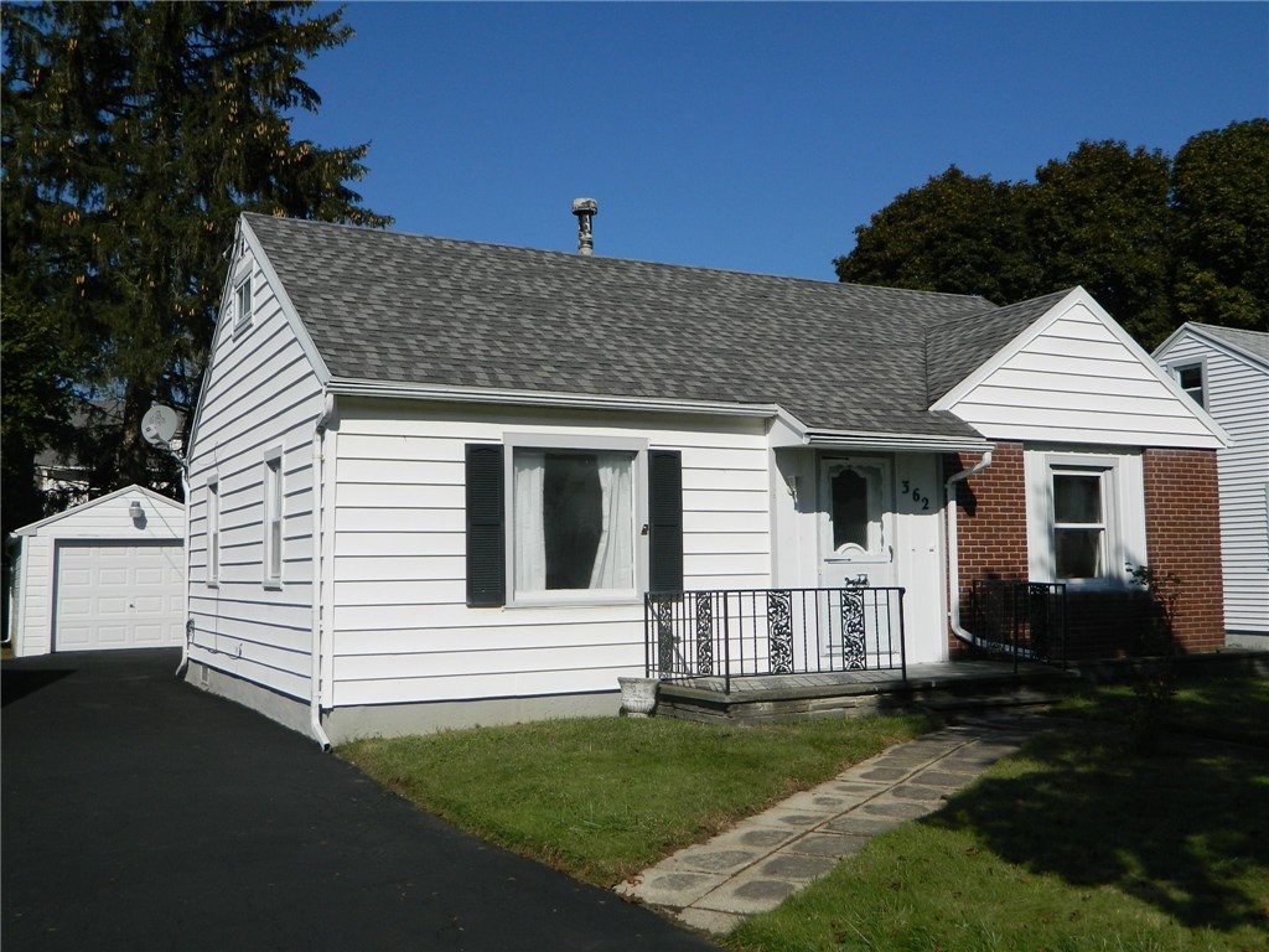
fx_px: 1283
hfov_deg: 52.6
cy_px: 476
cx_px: 634
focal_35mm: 35
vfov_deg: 40.7
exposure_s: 1/400
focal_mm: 6.2
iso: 110
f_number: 9.4
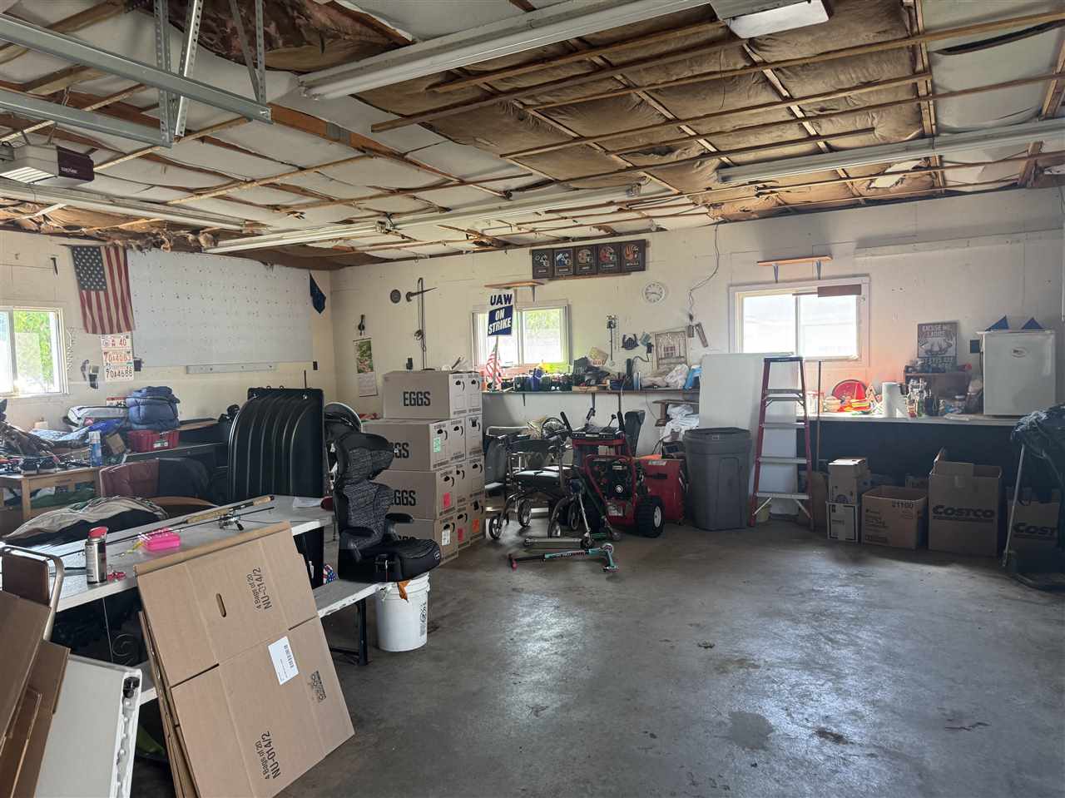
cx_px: 532
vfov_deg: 56.8
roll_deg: +2.0
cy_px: 399
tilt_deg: -5.4
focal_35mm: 24
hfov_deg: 71.6
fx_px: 738
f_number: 1.78
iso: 200
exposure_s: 1/83
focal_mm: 6.76
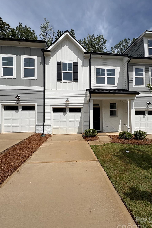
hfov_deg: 77.2
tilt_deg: +2.1
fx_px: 95
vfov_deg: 100.4
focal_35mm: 15
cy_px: 116
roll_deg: -0.2
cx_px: 81
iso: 50
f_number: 2.2
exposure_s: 1/3717
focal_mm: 2.22
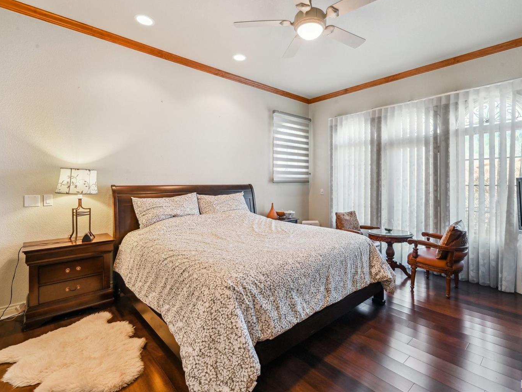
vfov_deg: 74.7
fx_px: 256
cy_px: 187
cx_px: 275
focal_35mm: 17
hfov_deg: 90.9
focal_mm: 15
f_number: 11
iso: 400
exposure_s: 1/6
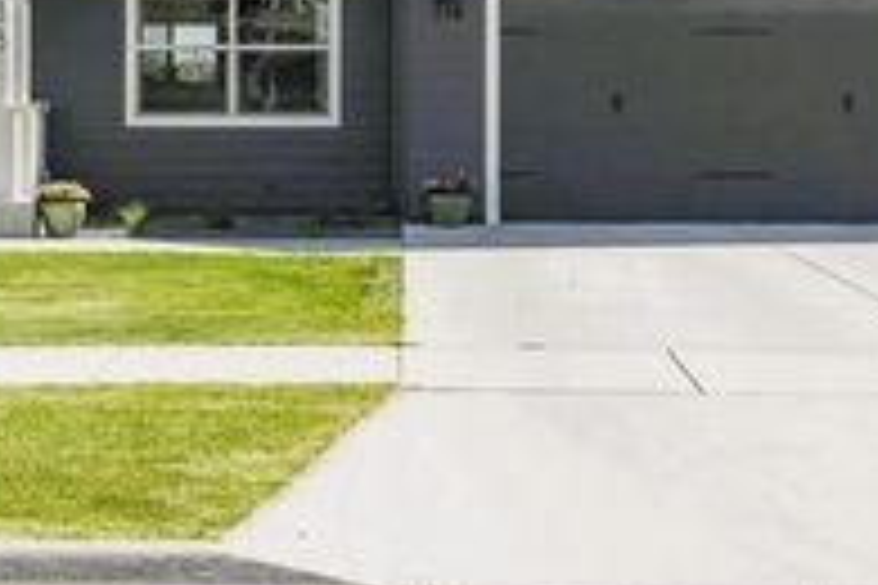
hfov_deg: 23.3
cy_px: 106
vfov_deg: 15.6
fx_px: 2122
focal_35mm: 87
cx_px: 338
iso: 800
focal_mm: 34
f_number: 7.1
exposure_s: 1/3200
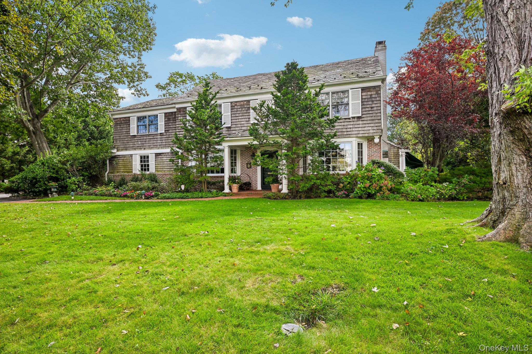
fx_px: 281
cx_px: 266
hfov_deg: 86.9
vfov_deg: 64.5
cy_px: 177
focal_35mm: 19
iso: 200
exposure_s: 1/100
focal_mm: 19
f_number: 9
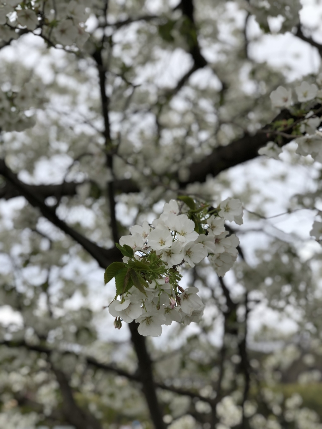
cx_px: 161
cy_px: 214
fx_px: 645
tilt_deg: +17.1
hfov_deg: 28.0
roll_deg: +1.7
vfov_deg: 36.8
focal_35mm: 52
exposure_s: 1/262
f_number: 2.4
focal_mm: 6
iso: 16
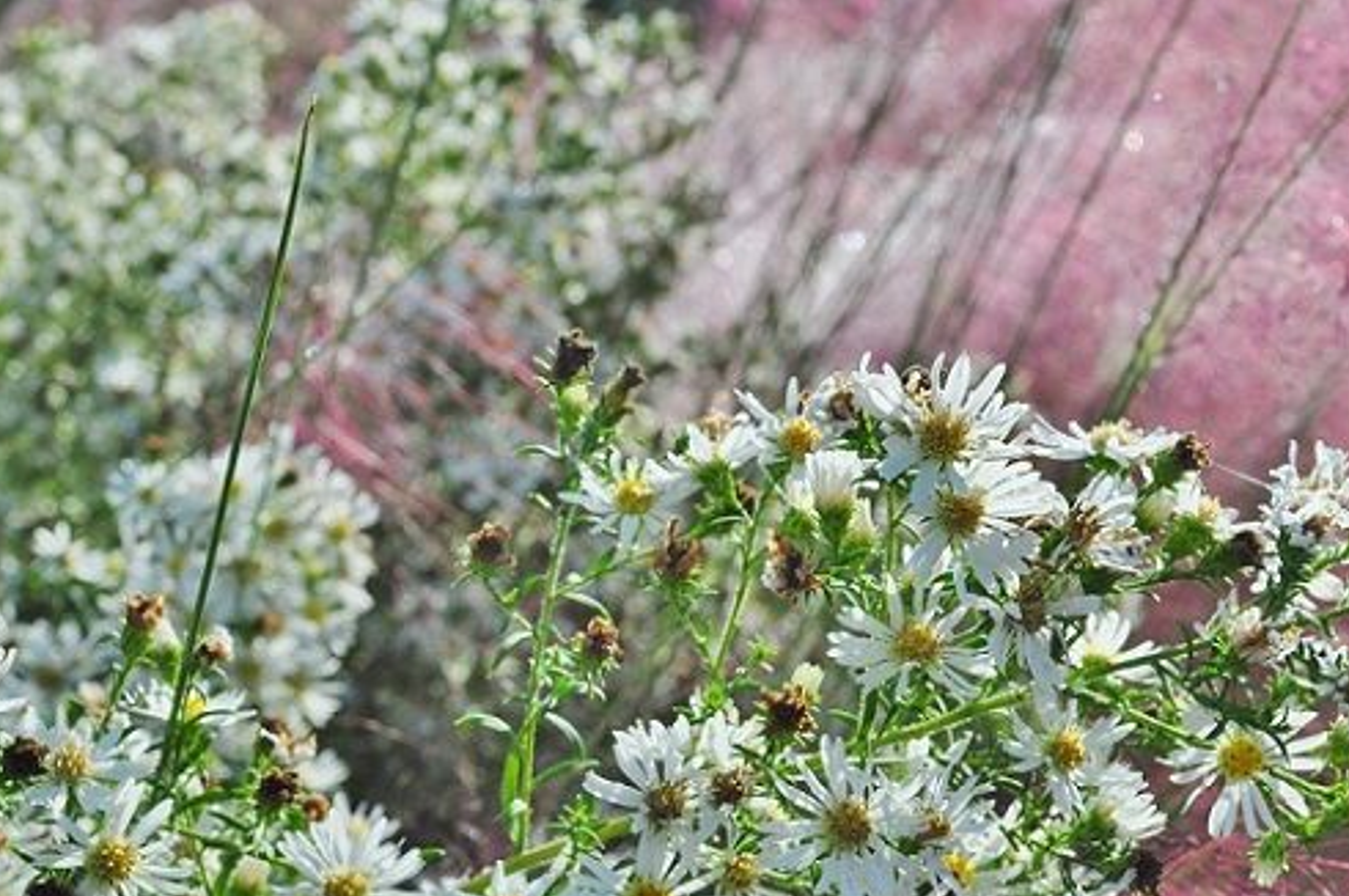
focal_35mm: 77
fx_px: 2882
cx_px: 872
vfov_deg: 17.6
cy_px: 585
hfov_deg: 26.2
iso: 200
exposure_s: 1/400
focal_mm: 34
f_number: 11
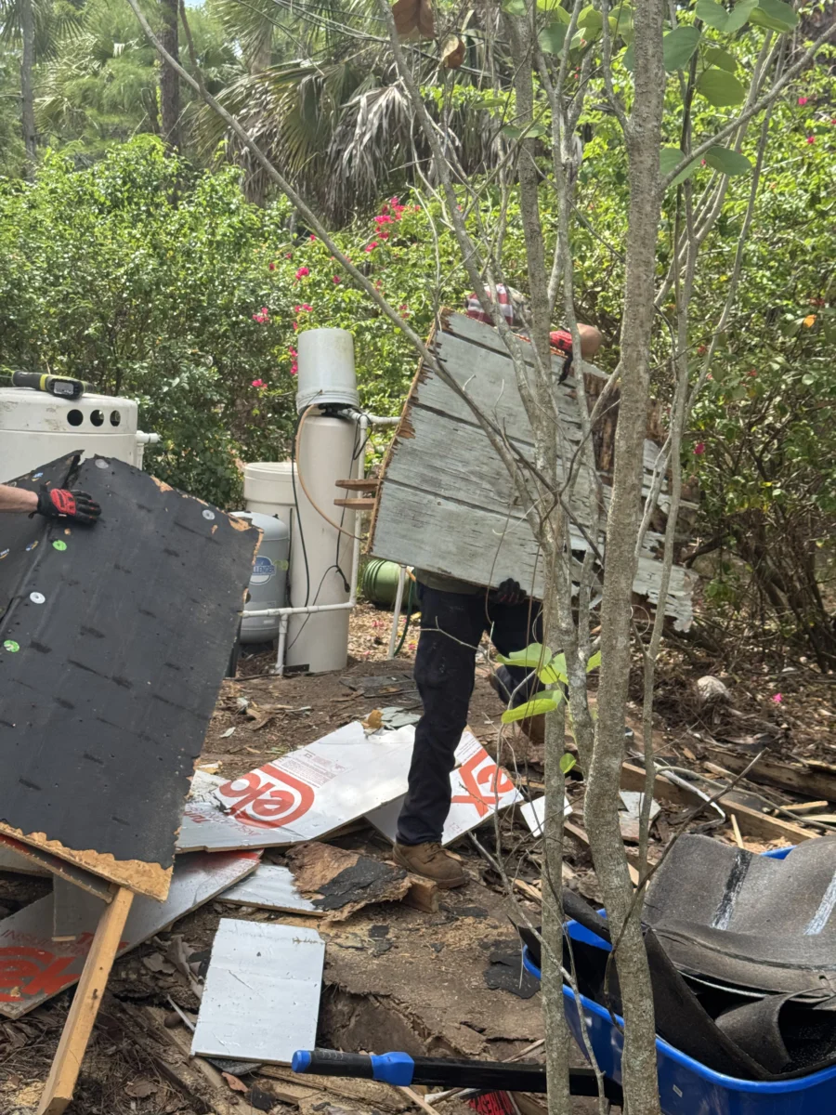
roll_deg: -2.1
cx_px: 418
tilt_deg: -9.2
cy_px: 558
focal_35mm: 48
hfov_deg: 30.3
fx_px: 1546
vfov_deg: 39.7
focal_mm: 6.76
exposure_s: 1/995
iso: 64
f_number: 1.78
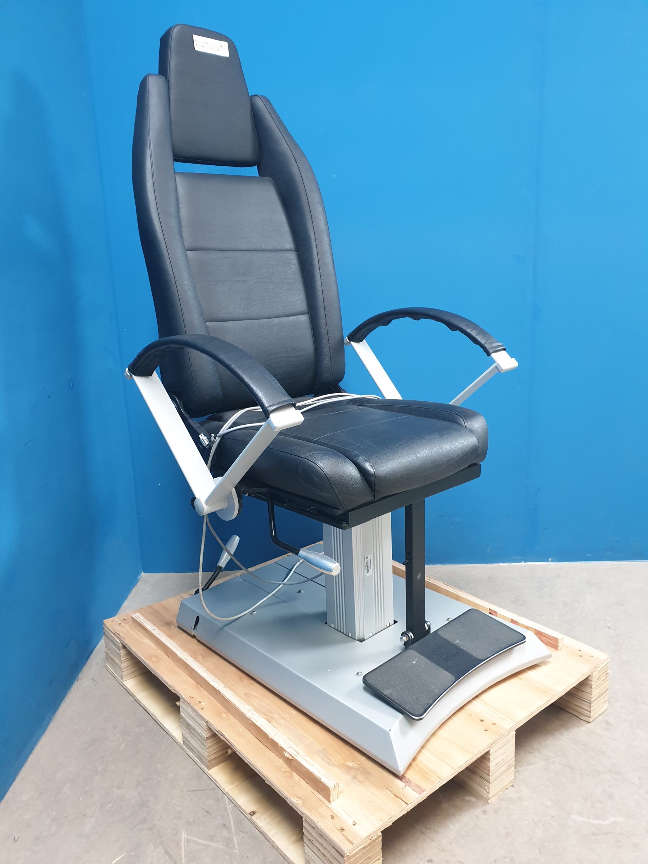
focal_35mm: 26
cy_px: 432
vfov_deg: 67.3
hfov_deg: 53.1
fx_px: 649
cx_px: 324
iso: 320
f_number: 2.4
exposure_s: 1/25
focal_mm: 4.3
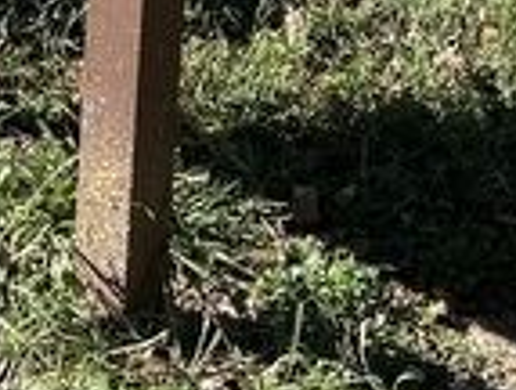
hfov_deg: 13.0
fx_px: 2167
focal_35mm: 145
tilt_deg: -17.7
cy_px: -365
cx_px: -213
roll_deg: -0.2
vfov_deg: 9.6
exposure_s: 1/1517
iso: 50
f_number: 1.6
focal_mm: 5.1
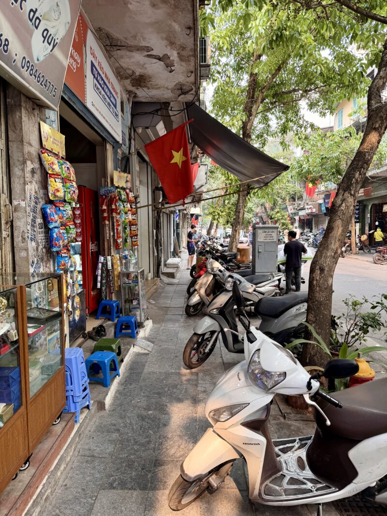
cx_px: 194
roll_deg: +0.2
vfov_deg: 71.6
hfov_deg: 56.8
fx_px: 358
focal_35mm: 24
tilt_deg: -6.3
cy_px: 258
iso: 80
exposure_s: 1/179
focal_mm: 6.76
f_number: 1.78
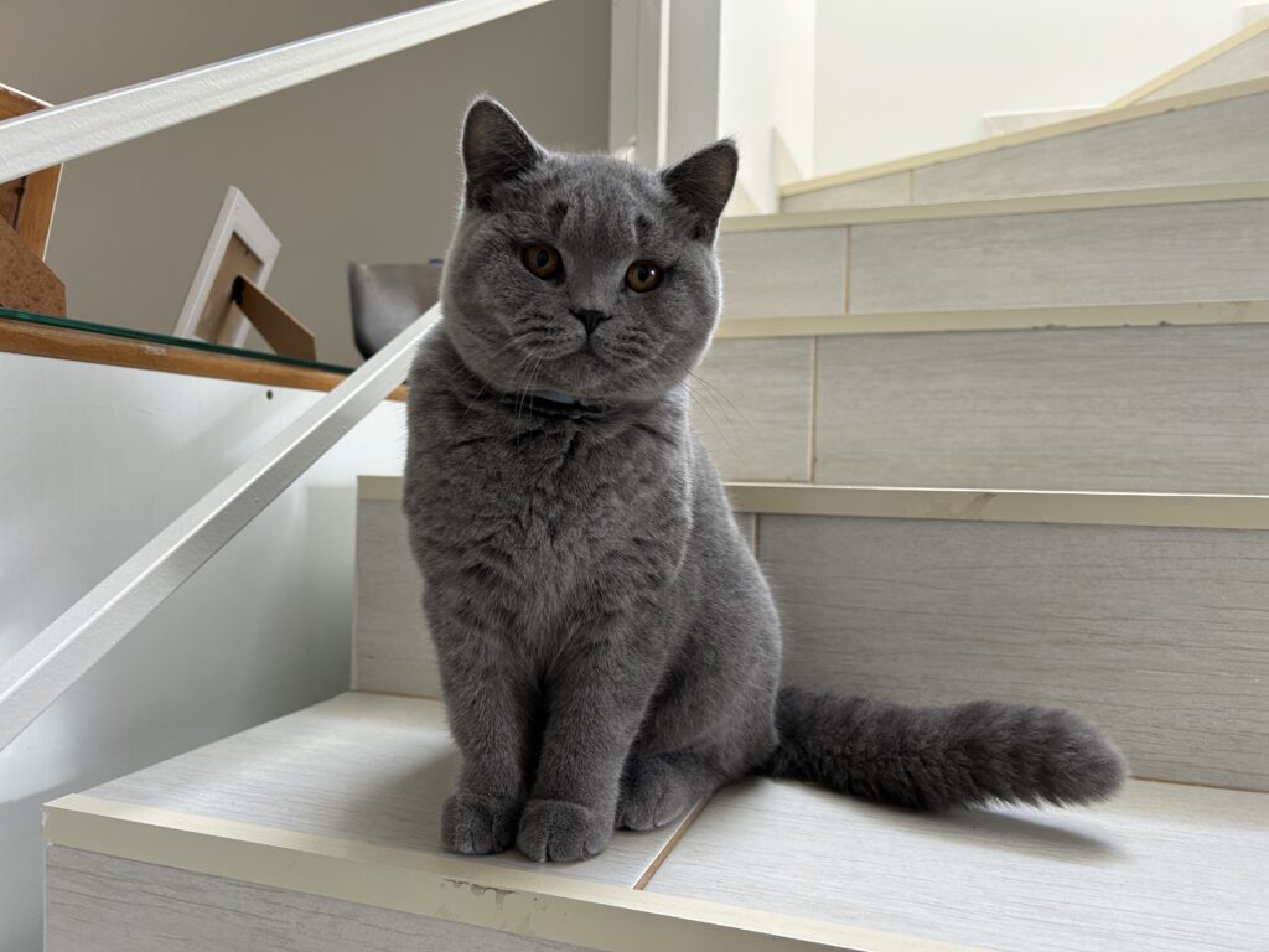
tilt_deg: -0.7
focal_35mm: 26
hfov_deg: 67.3
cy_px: 476
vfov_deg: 53.1
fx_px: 953
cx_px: 634
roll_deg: -0.8
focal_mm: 5.7
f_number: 1.5
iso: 100
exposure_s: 1/60
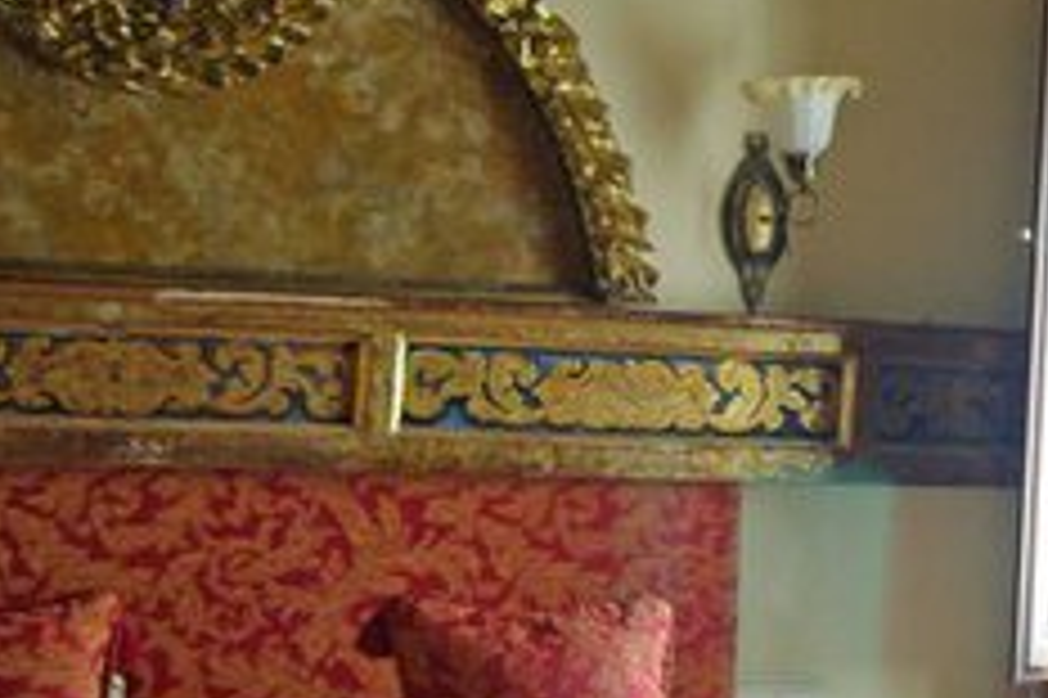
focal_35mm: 130
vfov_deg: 10.5
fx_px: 3782
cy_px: 545
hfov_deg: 15.4
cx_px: 1097
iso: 400
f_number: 3.5
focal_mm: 28
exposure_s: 1/45
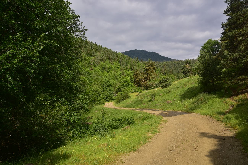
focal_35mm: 50
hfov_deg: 39.6
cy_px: 82
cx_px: 124
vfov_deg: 27.0
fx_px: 344
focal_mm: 50
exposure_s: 1/125
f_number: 13
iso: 125
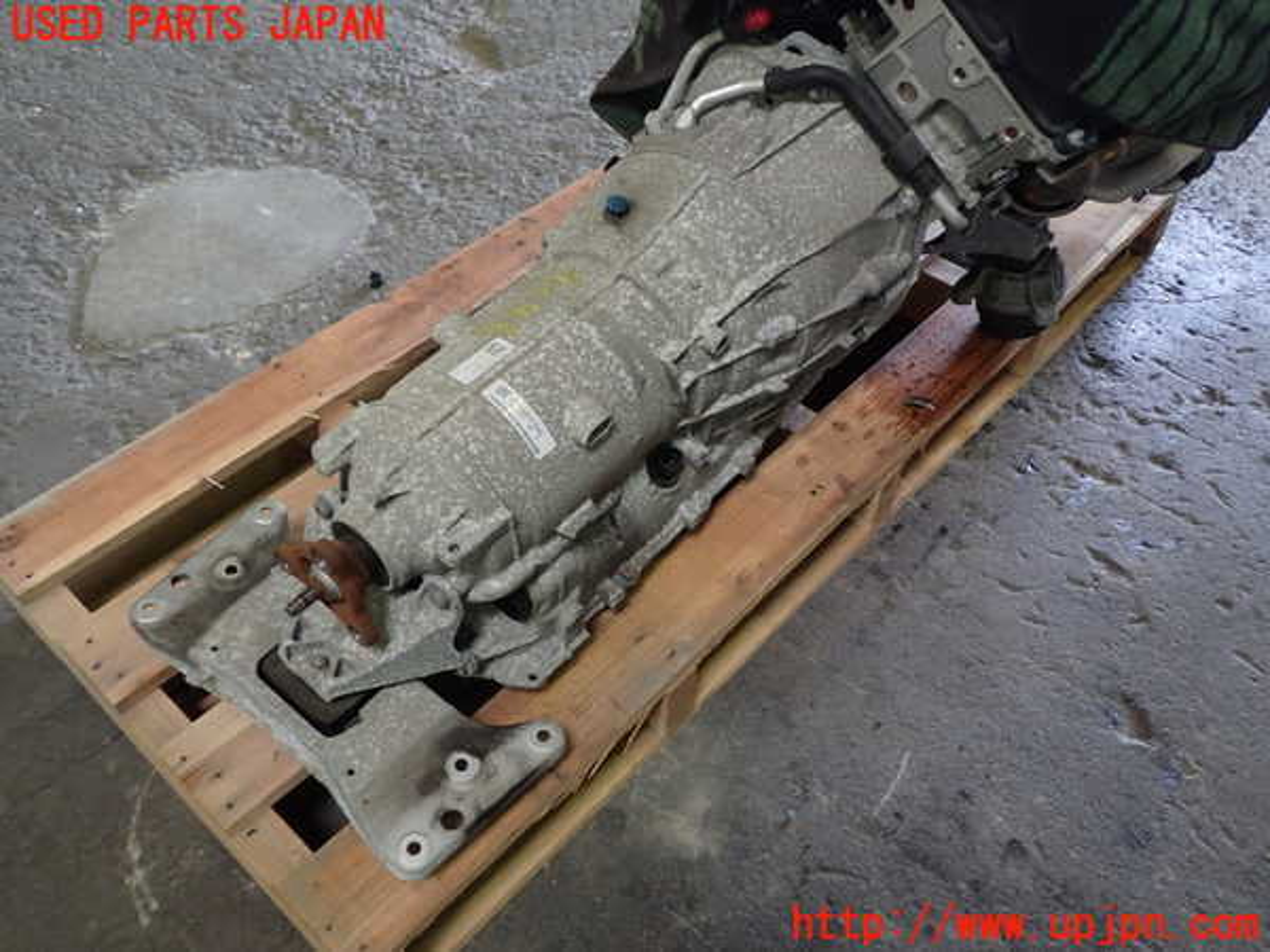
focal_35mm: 30
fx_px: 1101
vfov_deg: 46.8
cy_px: 476
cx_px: 635
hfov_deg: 60.0
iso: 200
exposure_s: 1/40
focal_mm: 5.4
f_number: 2.3
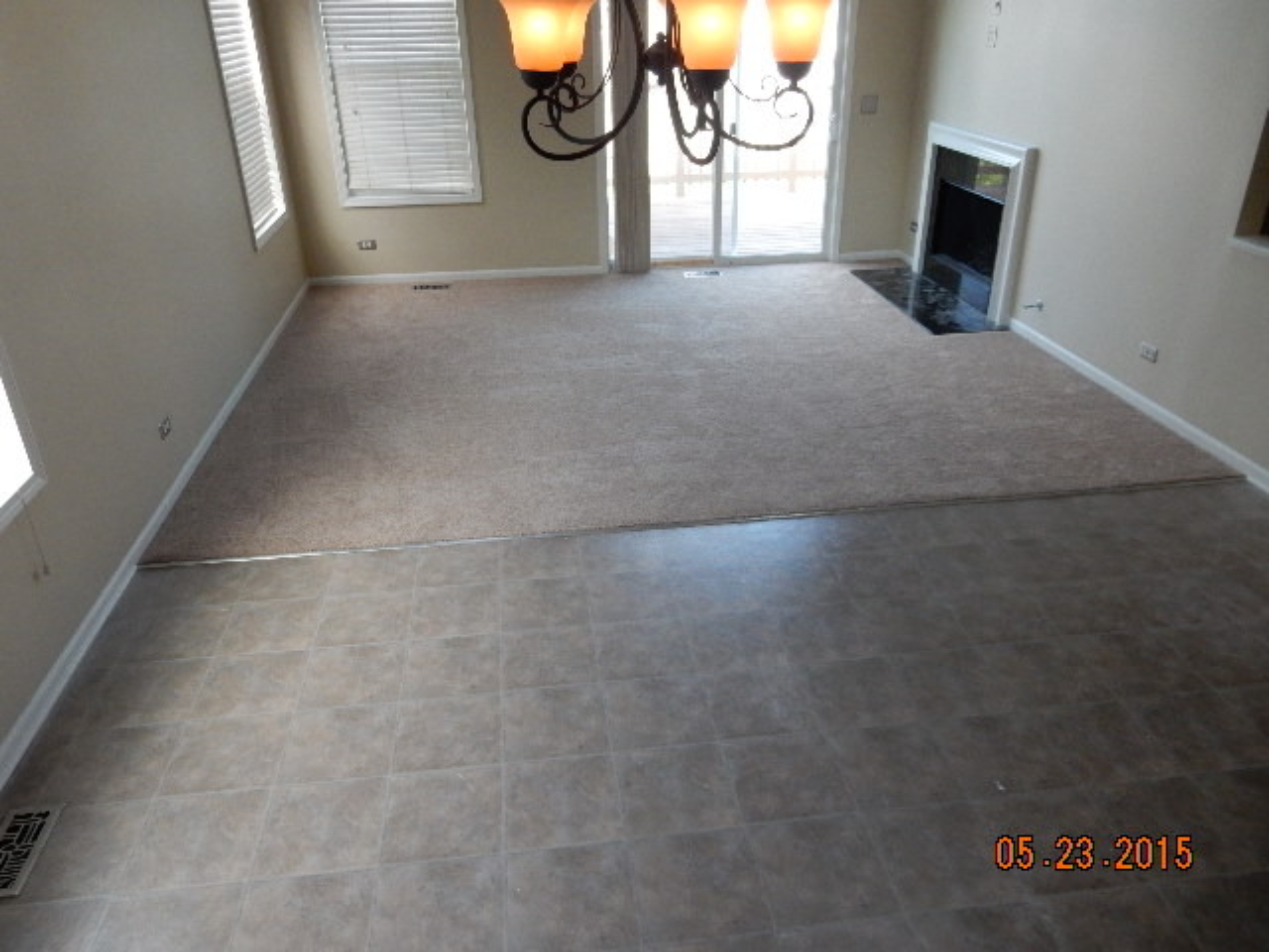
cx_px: 634
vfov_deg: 54.9
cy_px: 476
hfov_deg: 69.4
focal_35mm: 25
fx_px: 916
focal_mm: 4.5
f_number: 3.7
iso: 400
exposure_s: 1/100
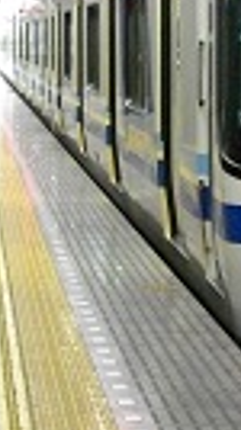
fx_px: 1802
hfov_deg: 7.5
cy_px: 125
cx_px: 381
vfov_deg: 13.6
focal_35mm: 158
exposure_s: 1/60
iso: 711
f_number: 3.6
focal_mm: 8.8
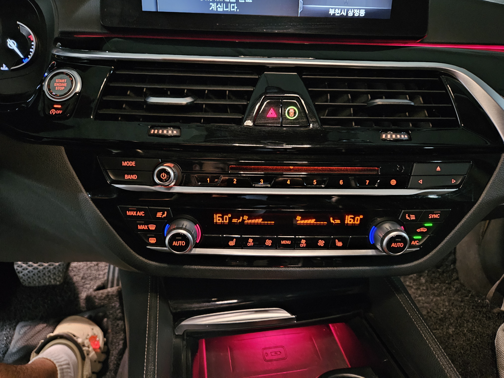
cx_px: 252
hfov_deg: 73.9
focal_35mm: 23
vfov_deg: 58.9
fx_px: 335
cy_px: 189
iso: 1250
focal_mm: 5.4
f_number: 1.8
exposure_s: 1/16.3
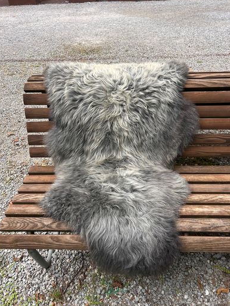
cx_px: 114
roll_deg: +3.5
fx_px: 239
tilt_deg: -38.6
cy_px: 148
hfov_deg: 51.4
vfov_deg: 65.3
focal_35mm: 27
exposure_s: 1/581
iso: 50
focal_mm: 5.7
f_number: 1.5
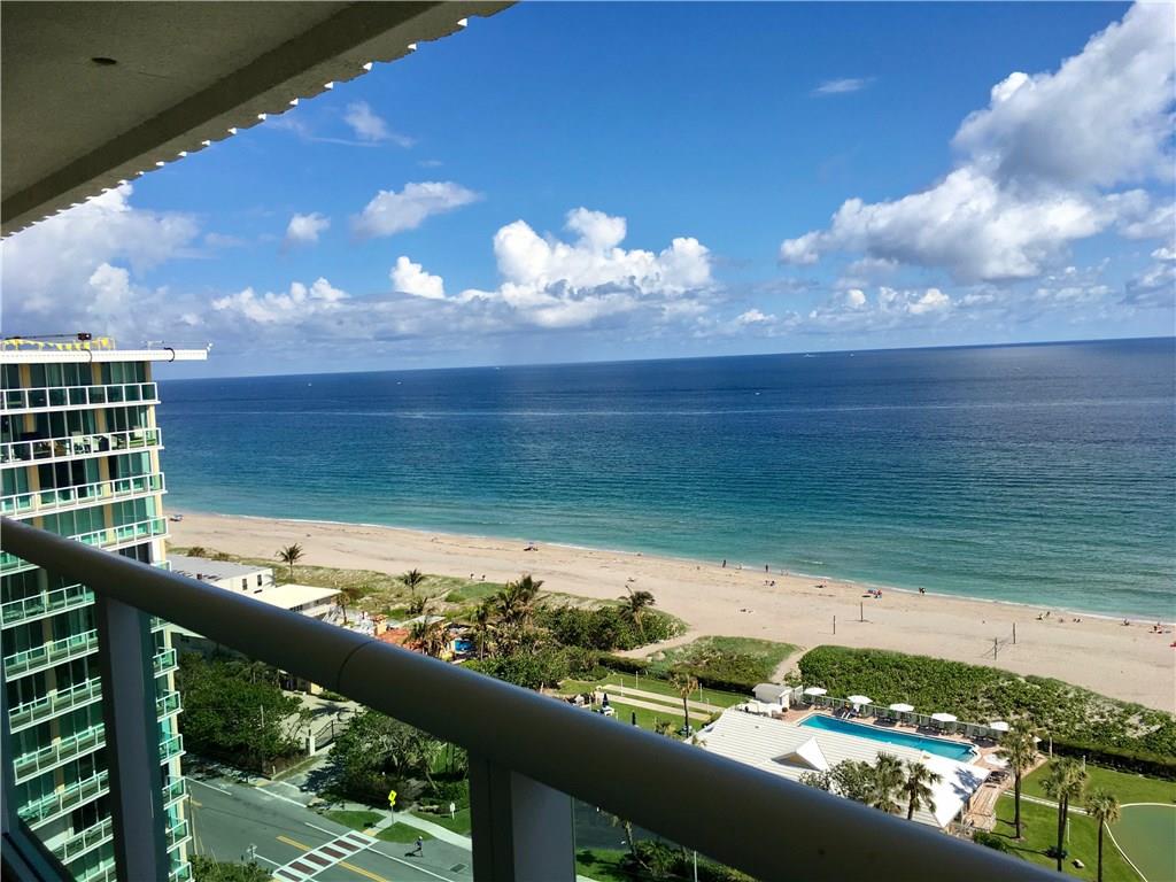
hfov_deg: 61.7
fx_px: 985
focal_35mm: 29
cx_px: 588
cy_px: 441
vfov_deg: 48.2
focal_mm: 4.15
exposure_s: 1/2198
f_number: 2.2
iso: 25
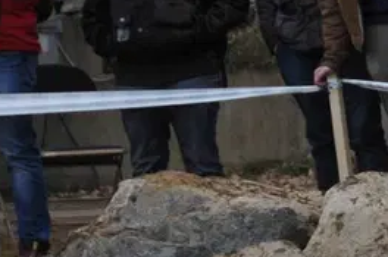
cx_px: 730
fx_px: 6025
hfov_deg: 3.7
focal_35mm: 560
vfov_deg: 2.4
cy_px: 224
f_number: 5
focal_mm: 82
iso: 800
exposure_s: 1/125
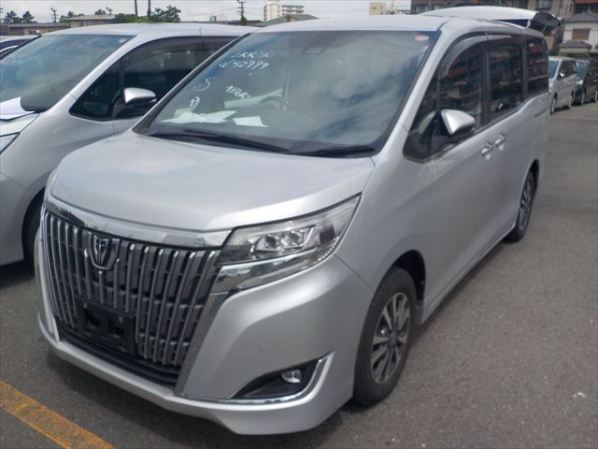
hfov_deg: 60.0
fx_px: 518
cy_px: 224
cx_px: 299
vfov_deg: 46.8
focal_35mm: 30
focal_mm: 4.1
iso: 125
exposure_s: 1/2000
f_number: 3.3
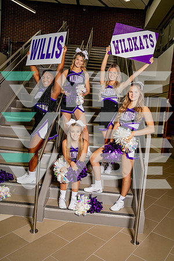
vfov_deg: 60.3
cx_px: 87
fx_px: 225
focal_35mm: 31
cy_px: 130
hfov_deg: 42.3
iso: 250
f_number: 8
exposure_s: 1/125
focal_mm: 31
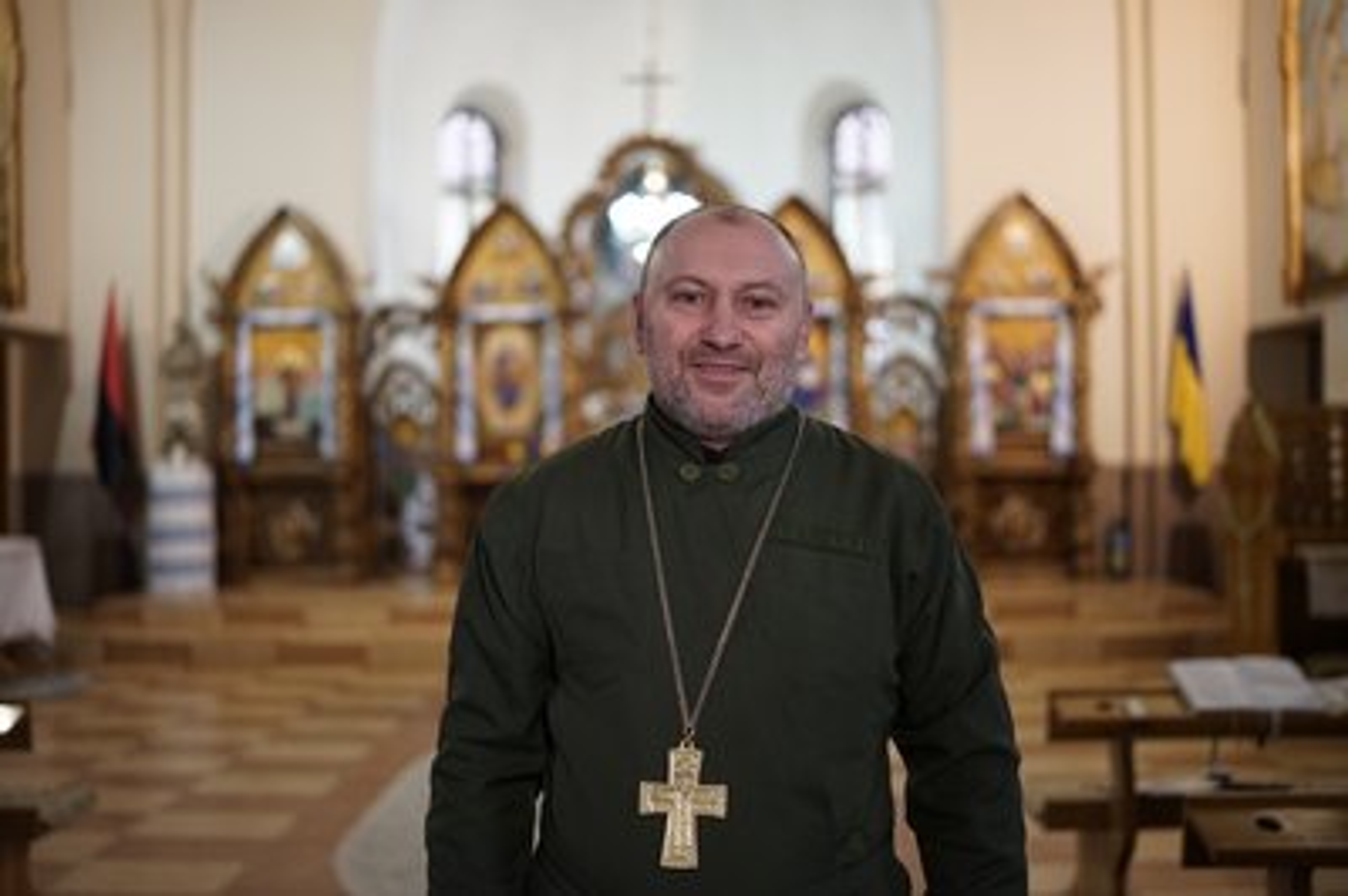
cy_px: 448
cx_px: 674
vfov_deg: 37.8
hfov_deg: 54.5
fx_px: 1309
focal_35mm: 35
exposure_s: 1/125
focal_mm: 35
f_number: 1.4
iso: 500
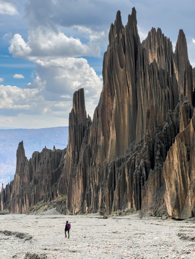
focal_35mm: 77
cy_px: 130
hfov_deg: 19.1
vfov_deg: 25.3
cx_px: 98
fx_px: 578
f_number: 2.8
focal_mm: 9
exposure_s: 1/630
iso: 32
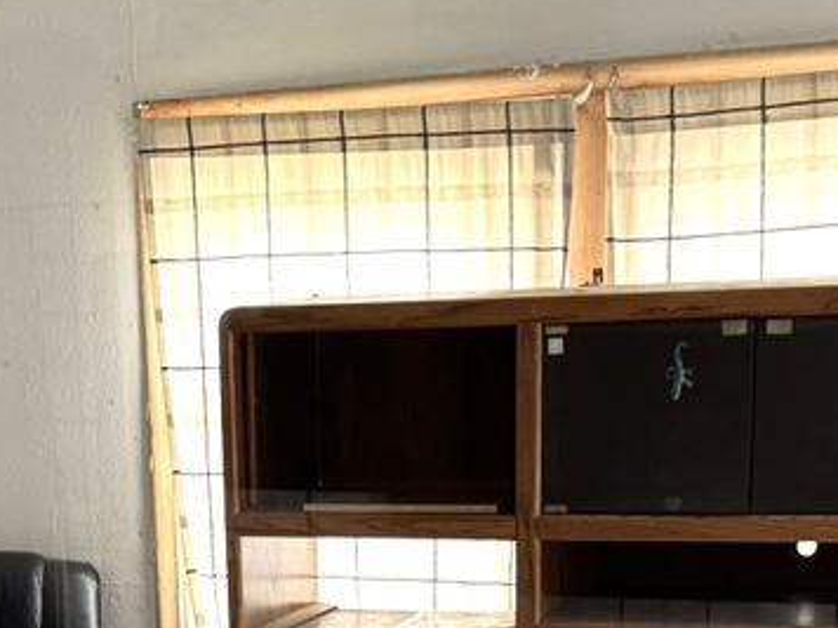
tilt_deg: -16.3
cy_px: 976
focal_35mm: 97
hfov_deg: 20.1
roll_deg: +3.3
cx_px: 193
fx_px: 2348
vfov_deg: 14.1
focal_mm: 6.76
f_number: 1.78
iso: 200
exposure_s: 1/66
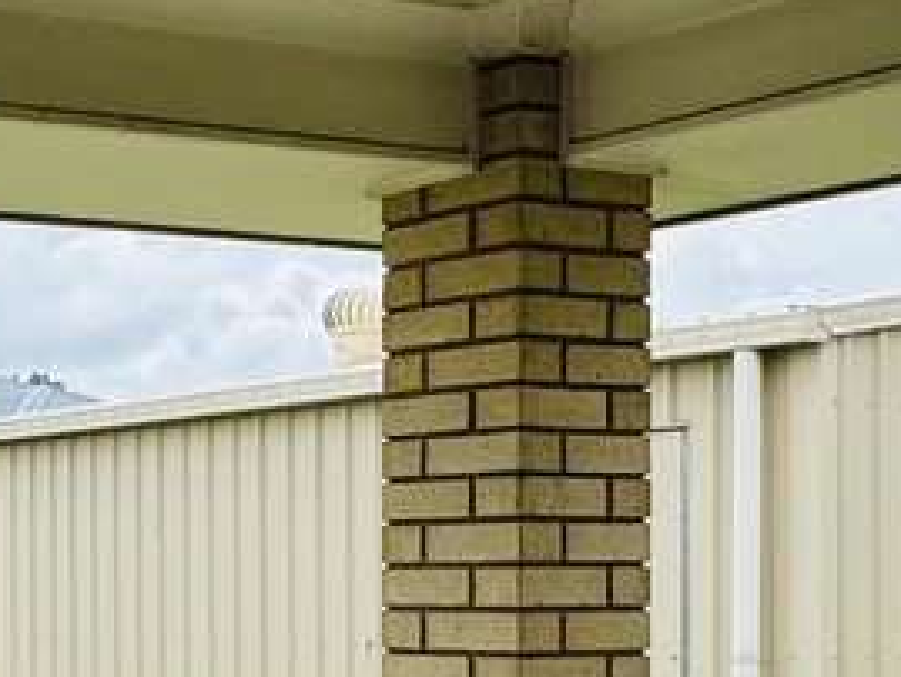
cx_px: -429
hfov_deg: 21.3
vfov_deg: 18.6
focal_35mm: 78
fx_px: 2031
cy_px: 615
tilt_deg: -1.3
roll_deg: +0.5
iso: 50
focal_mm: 2.22
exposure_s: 1/2494
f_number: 2.2
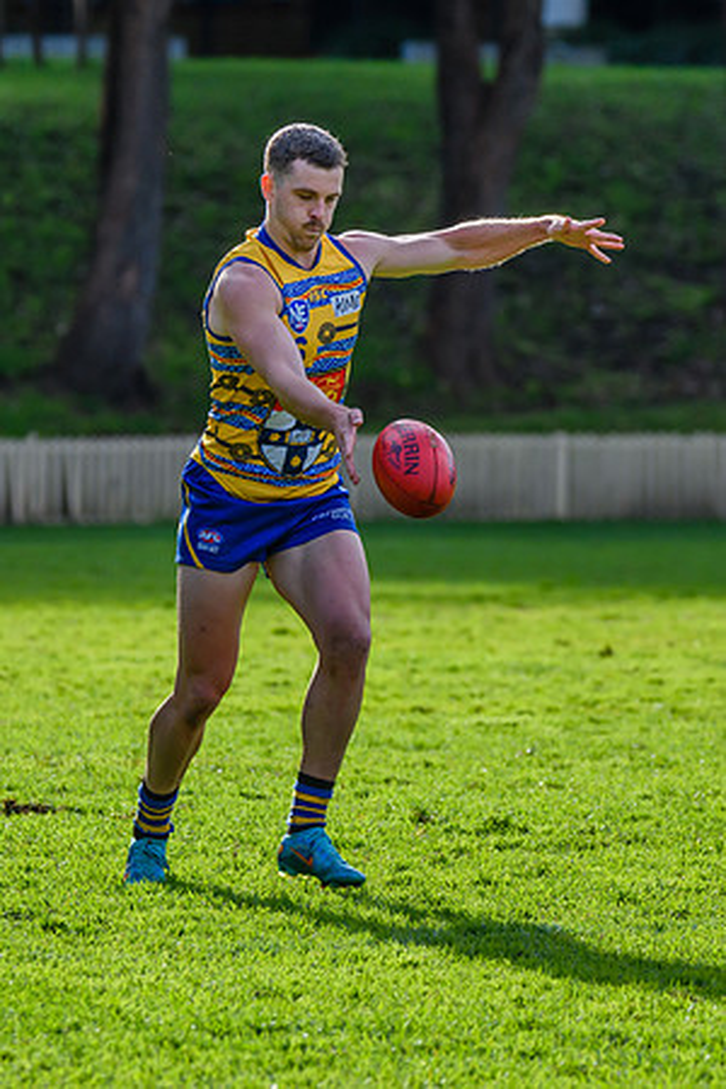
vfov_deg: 4.6
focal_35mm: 448
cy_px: 510
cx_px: 230
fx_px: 13538
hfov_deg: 3.1
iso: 800
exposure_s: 1/1600
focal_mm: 250
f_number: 6.3
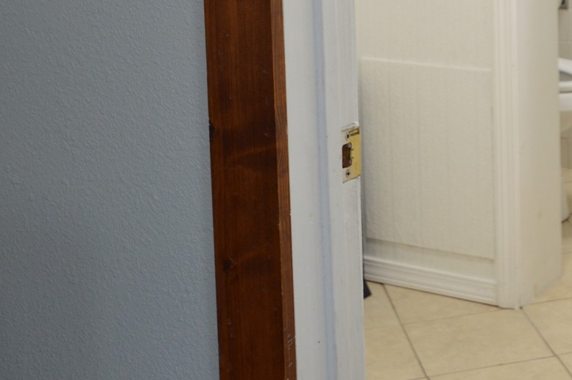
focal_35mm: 84
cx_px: 588
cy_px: -146
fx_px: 1333
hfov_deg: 23.1
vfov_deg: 15.3
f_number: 4.5
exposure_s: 1/80
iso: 400
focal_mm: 20
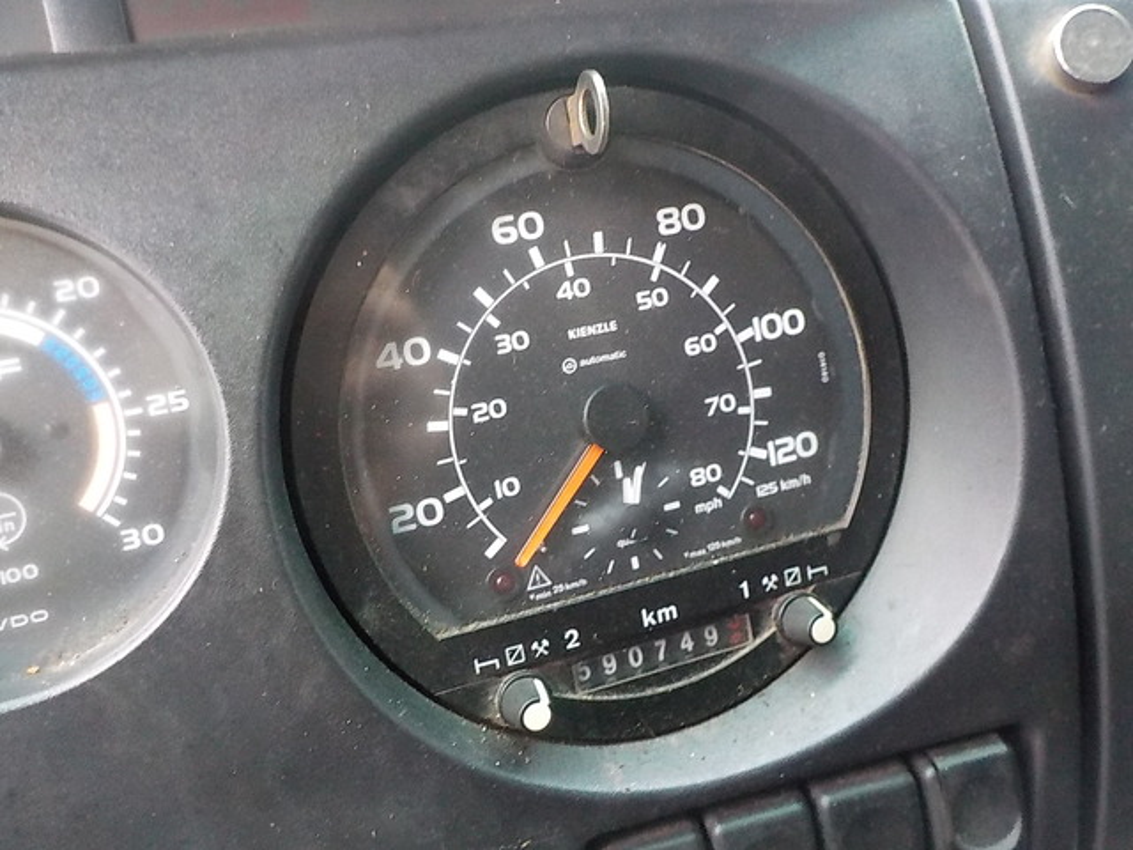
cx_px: 566
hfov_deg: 60.0
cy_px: 425
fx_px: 982
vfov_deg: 46.8
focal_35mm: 30
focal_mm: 4.1
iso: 800
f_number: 3.3
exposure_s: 1/20
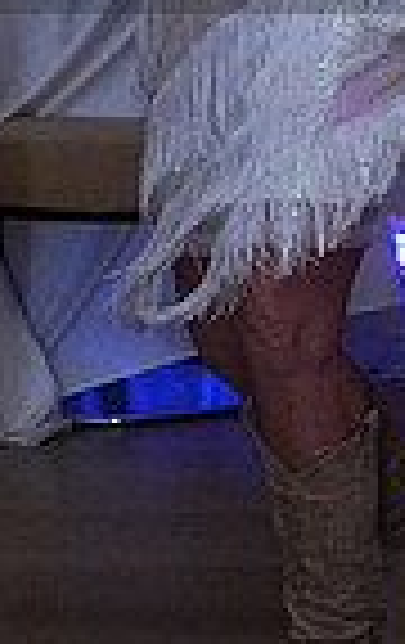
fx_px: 5078
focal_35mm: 289
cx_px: -38
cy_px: -135
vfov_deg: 7.2
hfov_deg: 4.6
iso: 5000
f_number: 7.1
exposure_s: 1/200
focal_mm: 47
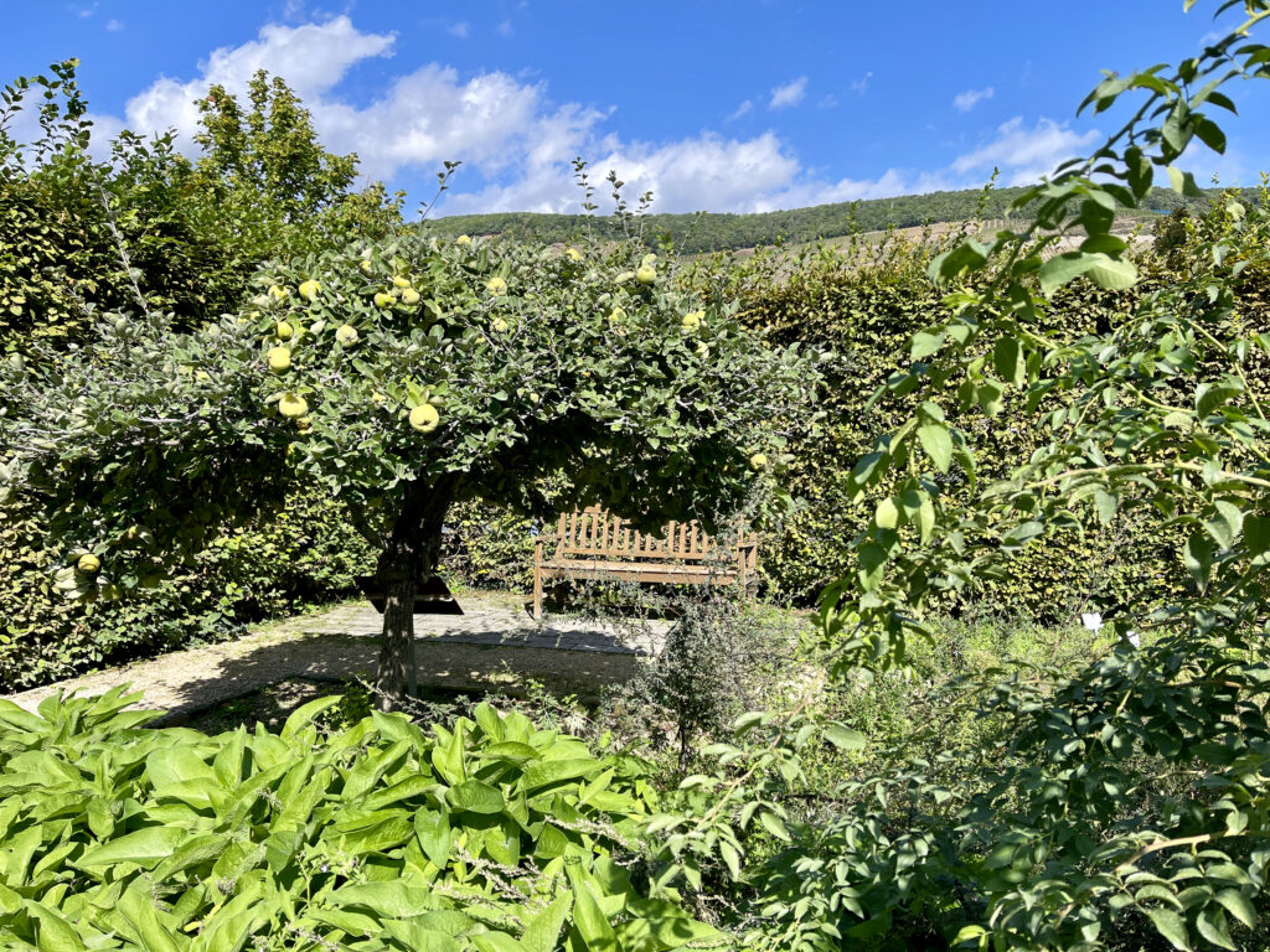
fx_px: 954
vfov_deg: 53.1
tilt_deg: -3.1
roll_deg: +1.0
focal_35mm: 26
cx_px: 635
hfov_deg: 67.3
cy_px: 476
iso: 50
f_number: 1.6
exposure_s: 1/3003
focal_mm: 5.1
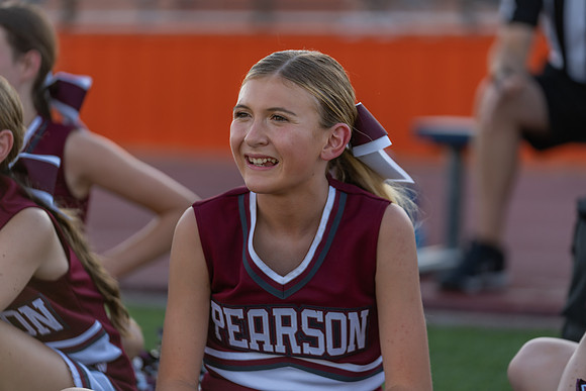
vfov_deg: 9.3
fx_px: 2410
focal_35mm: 148
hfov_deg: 13.9
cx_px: 293
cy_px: 196
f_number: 2.8
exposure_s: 1/500
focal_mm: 148
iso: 100
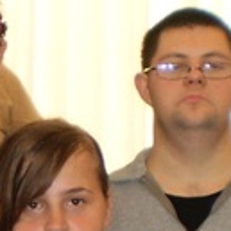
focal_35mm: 197
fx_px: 1487
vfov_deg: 8.9
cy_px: 163
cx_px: -107
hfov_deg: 8.7
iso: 125
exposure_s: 1/30
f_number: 3.1
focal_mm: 6.3
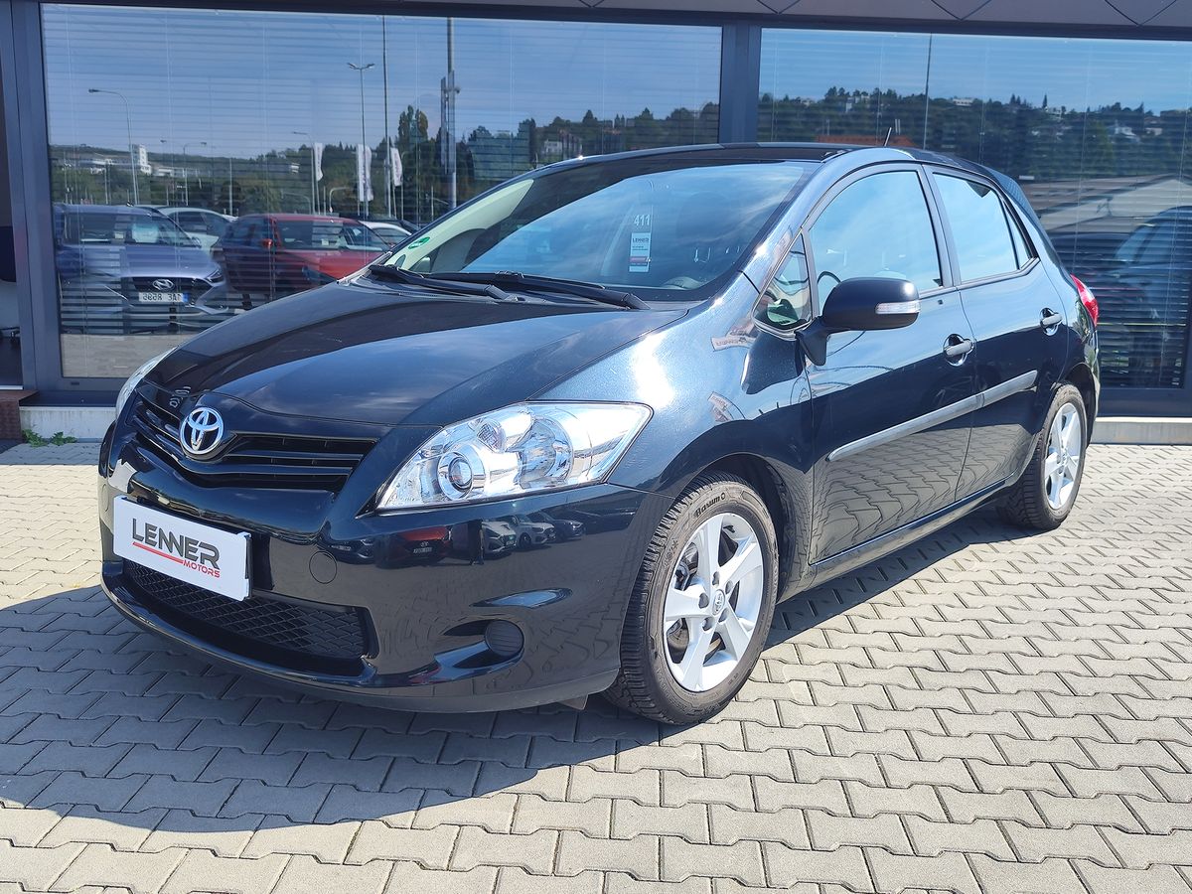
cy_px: 447
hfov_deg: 73.9
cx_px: 596
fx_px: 792
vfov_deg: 58.9
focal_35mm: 23
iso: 50
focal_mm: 7.01
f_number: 1.69
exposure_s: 1/417
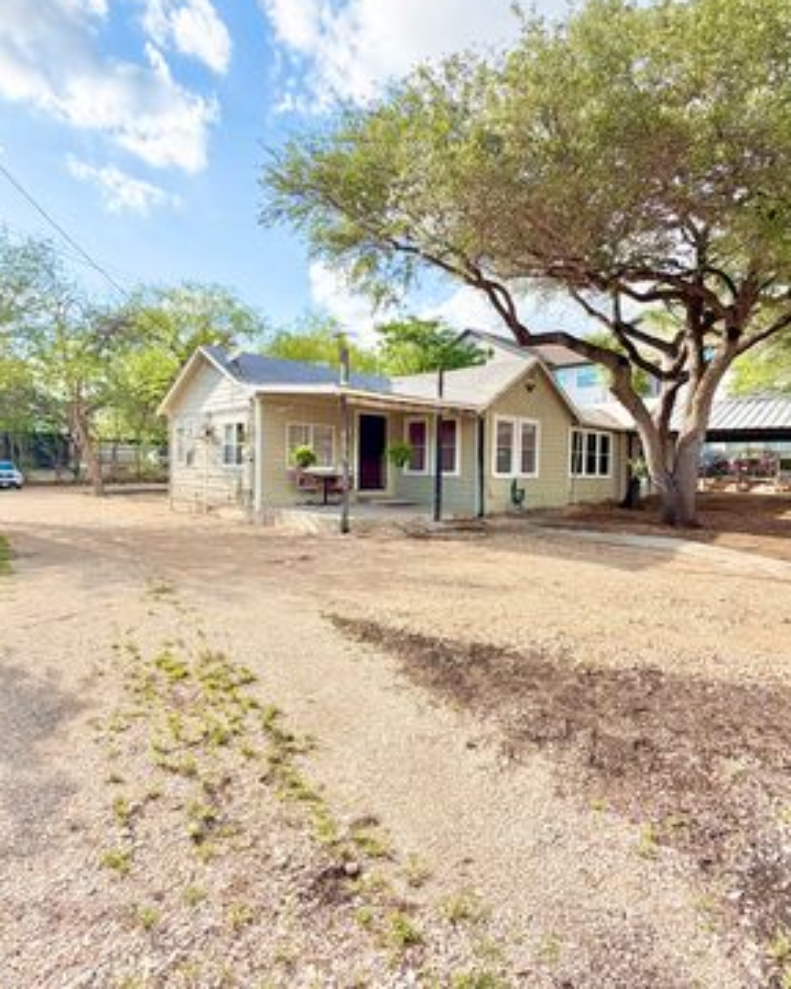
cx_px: 434
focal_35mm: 19
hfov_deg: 70.7
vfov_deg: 83.3
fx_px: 556
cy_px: 479
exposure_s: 1/770
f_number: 2.2
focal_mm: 2.22
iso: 32
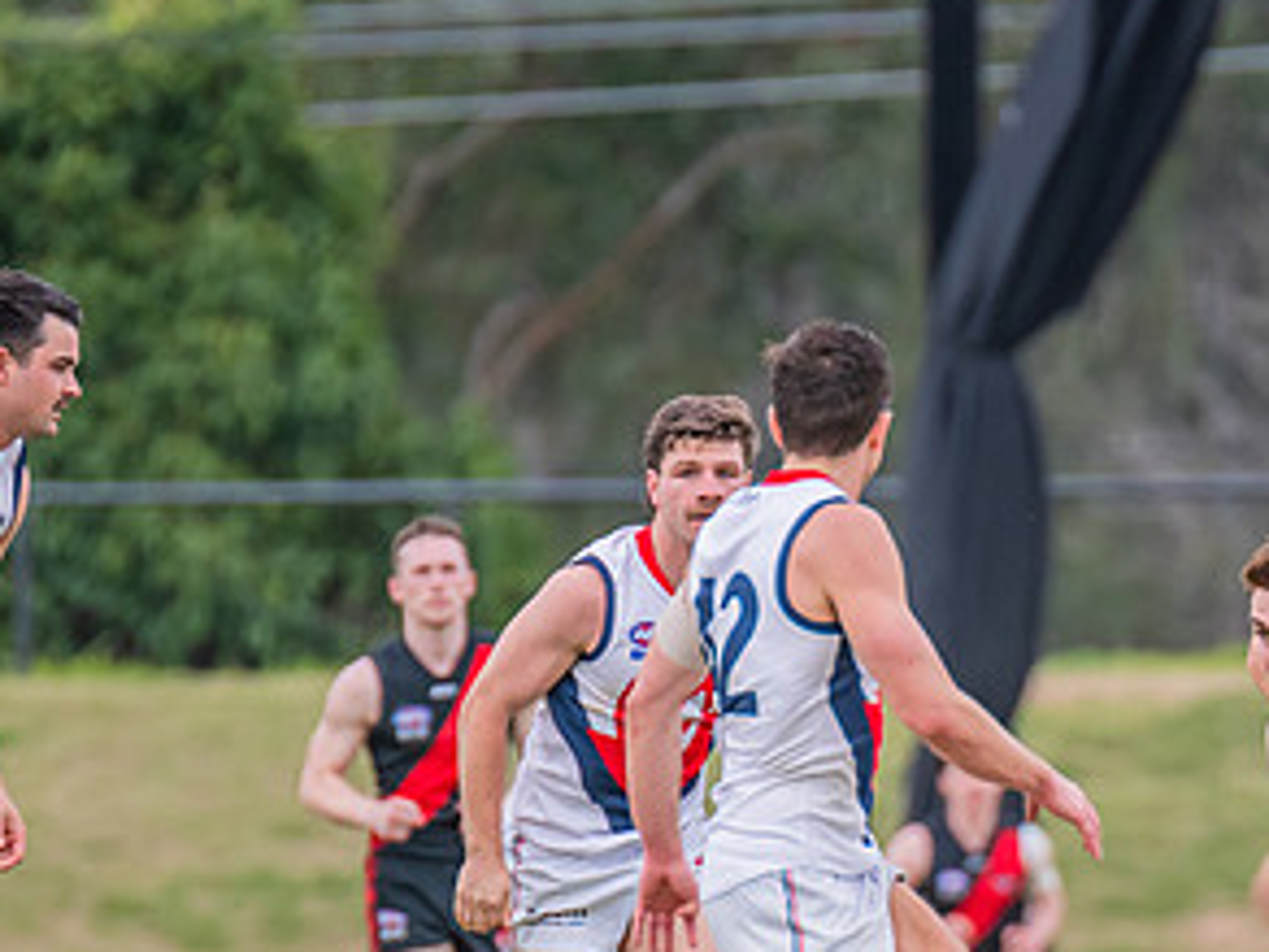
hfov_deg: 1.8
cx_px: 1379
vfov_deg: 1.4
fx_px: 40105
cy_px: 849
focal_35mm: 1094
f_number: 6.3
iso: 800
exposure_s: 1/1250
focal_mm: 420
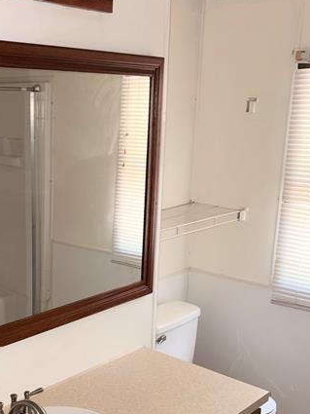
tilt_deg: -17.0
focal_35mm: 47
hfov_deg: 30.3
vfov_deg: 39.7
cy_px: 290
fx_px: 561
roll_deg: -0.4
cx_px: 73
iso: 64
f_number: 1.6
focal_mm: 5.96
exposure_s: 1/17
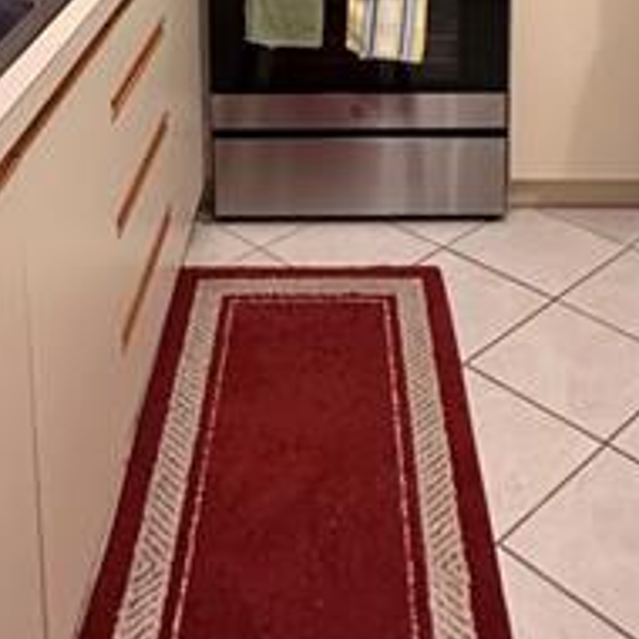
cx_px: 323
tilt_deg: -8.1
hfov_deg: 34.0
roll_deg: -0.8
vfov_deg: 29.1
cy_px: -138
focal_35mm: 50
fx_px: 1044
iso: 320
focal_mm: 2.22
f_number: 2.2
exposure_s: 1/60
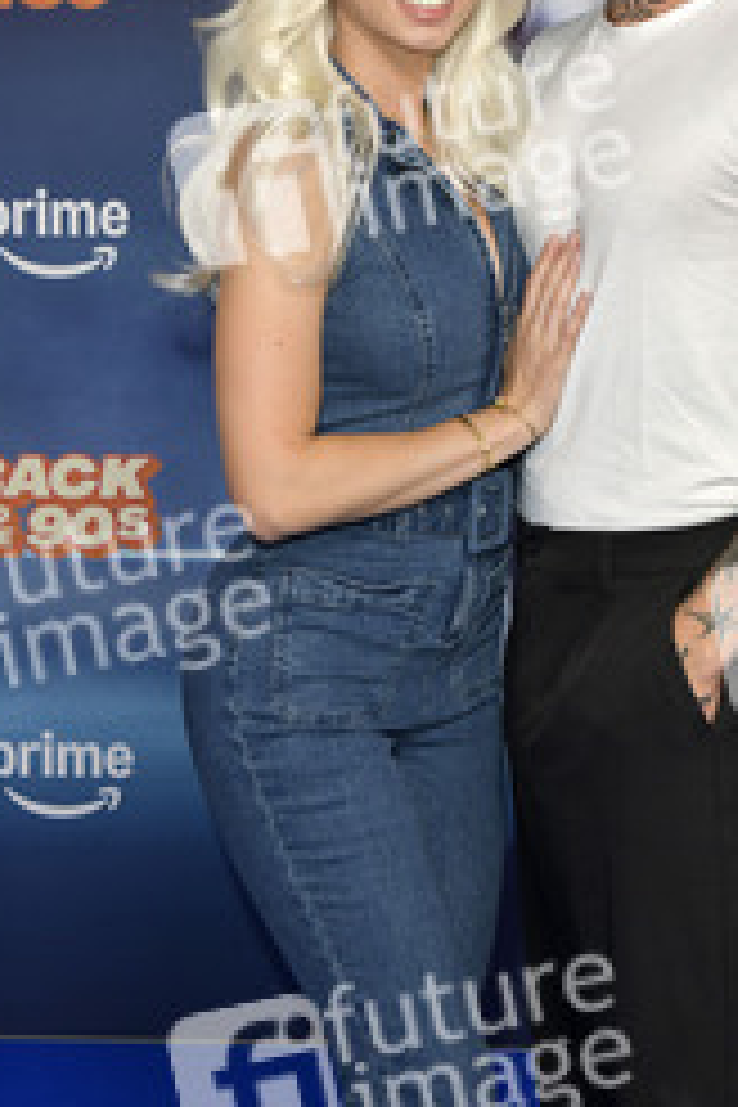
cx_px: 531
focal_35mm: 78
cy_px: 387
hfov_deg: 17.4
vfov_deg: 25.9
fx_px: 2398
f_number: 6.3
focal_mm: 48
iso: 800
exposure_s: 1/200
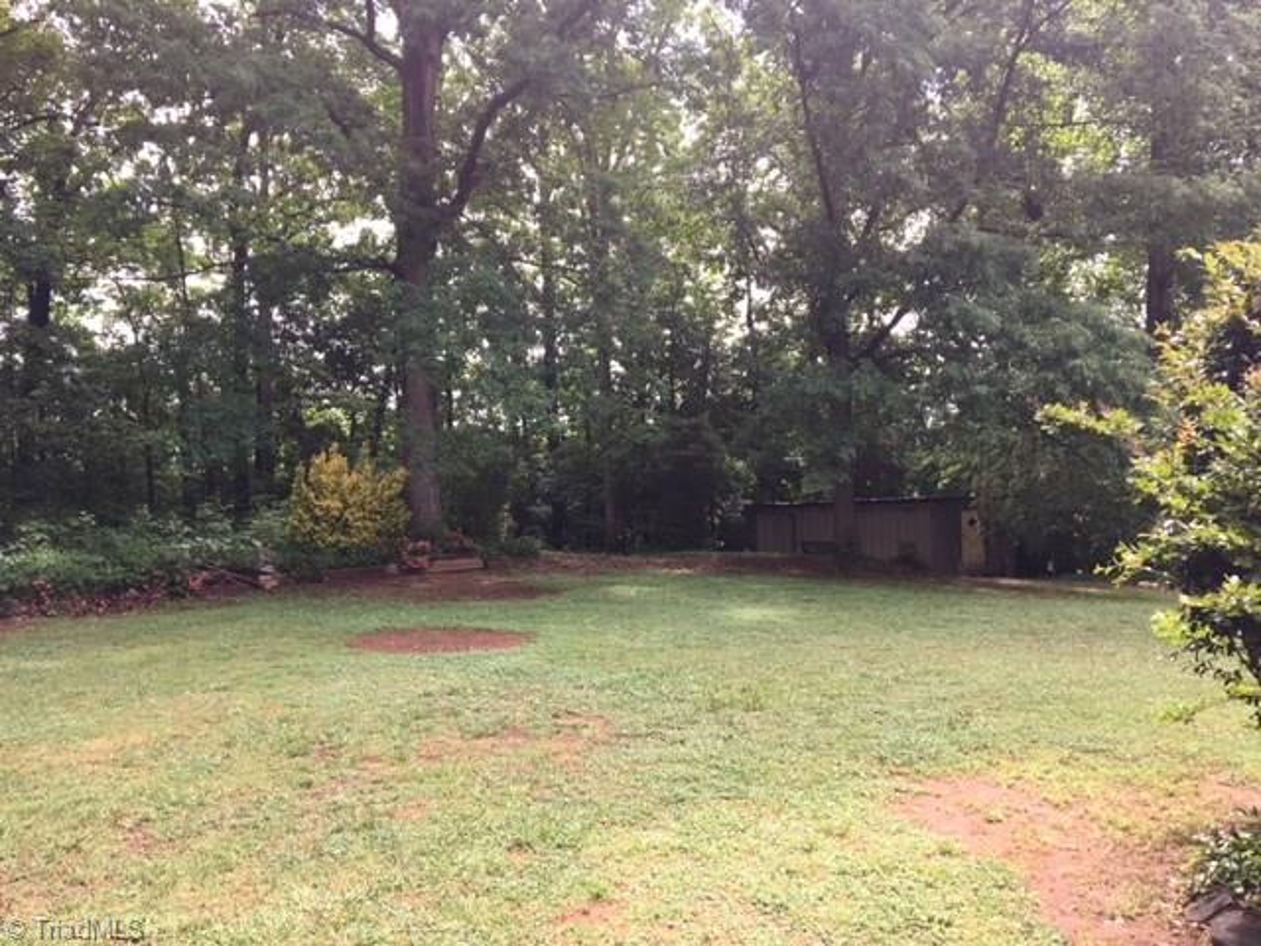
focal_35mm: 29
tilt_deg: -1.5
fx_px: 1056
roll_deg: +1.7
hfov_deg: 61.7
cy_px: 473
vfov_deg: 48.2
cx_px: 630
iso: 25
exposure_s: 1/184
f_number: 2.2
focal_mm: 4.15
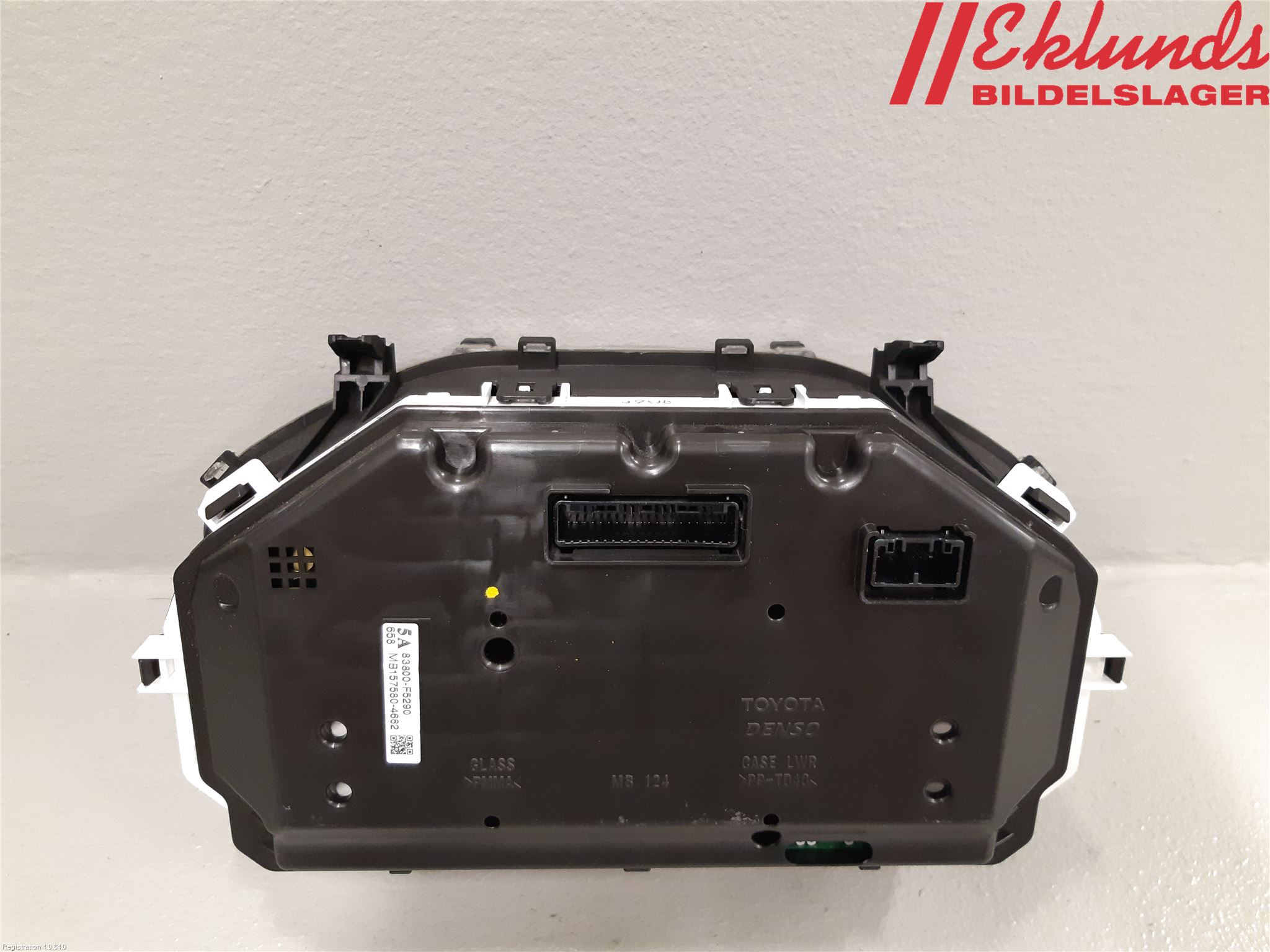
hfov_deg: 67.3
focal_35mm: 26
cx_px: 635
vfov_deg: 53.1
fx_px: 954
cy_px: 476
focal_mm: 3.93
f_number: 1.7
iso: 250
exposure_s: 1/33
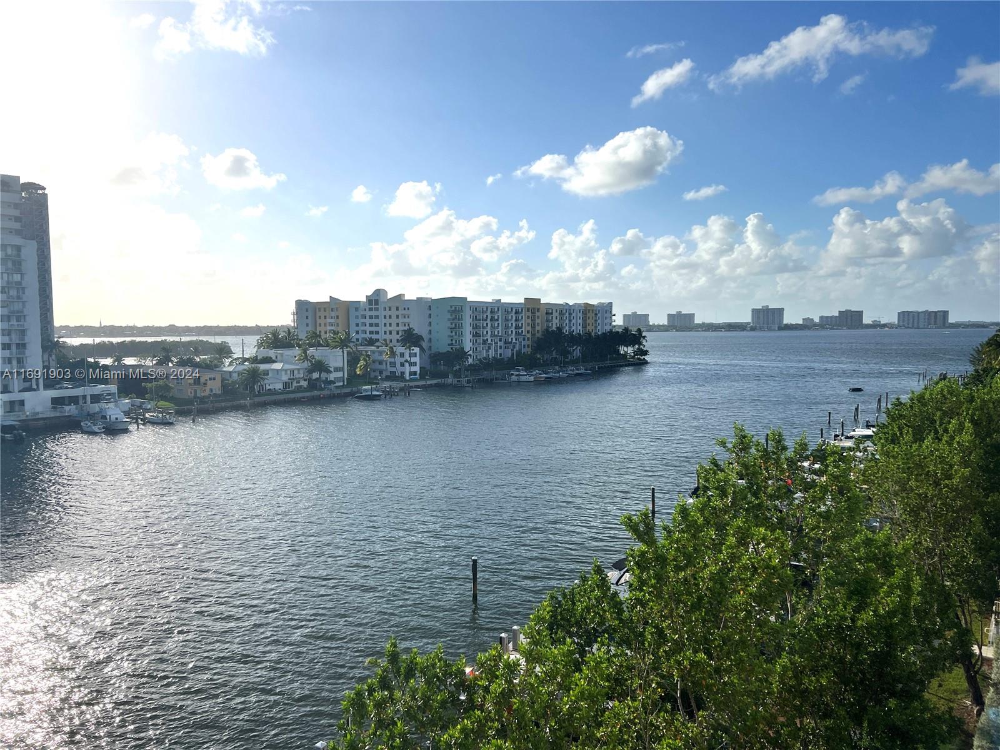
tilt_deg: -4.6
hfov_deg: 67.3
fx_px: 751
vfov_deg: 53.1
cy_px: 375
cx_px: 500
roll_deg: +0.9
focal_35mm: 26
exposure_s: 1/11364
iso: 50
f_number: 1.5
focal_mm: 5.7
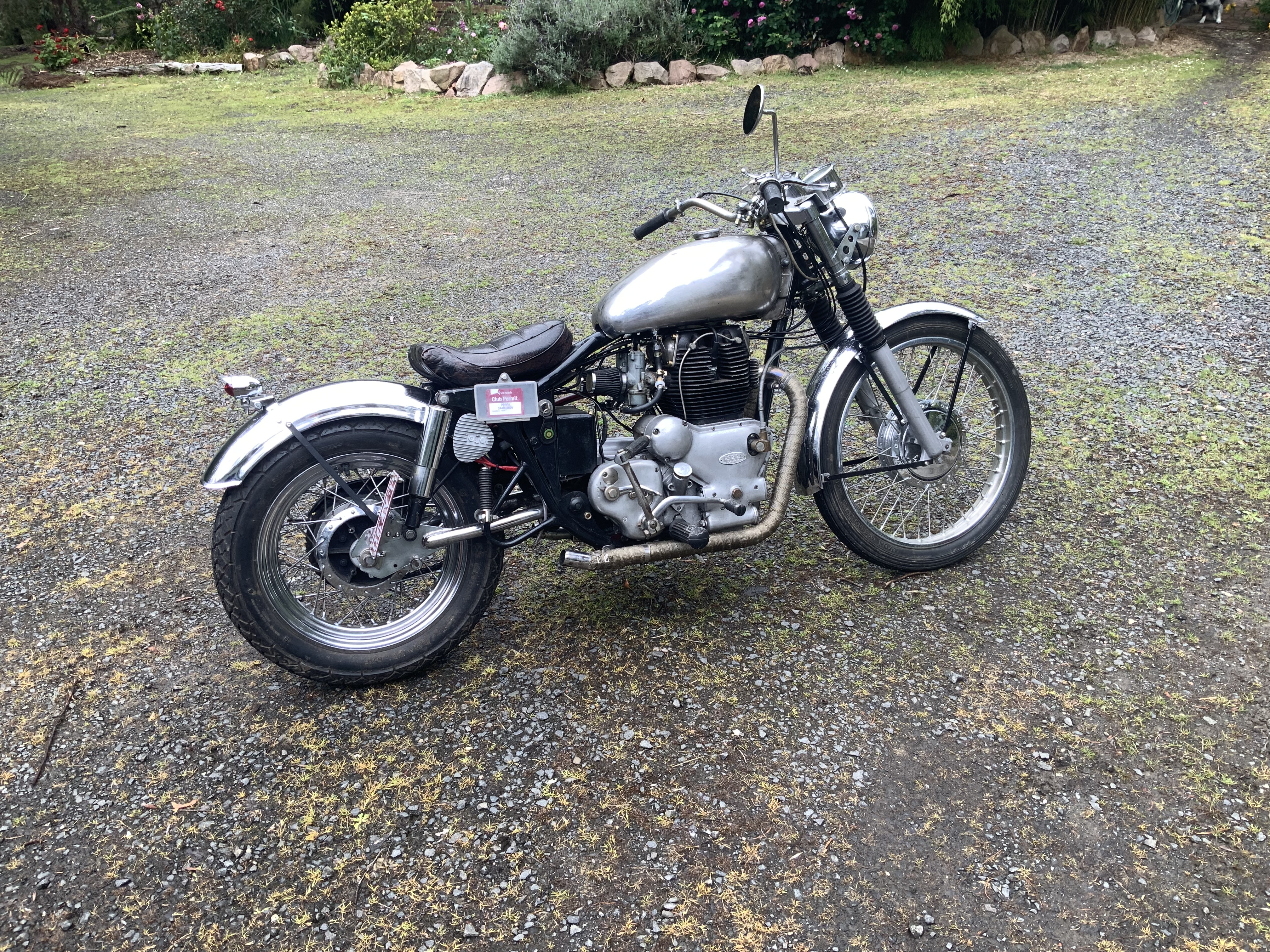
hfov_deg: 61.7
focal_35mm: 29
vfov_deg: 48.2
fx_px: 1064
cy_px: 476
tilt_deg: -25.4
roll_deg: -3.0
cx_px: 635
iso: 16
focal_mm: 3
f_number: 1.8
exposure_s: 1/186
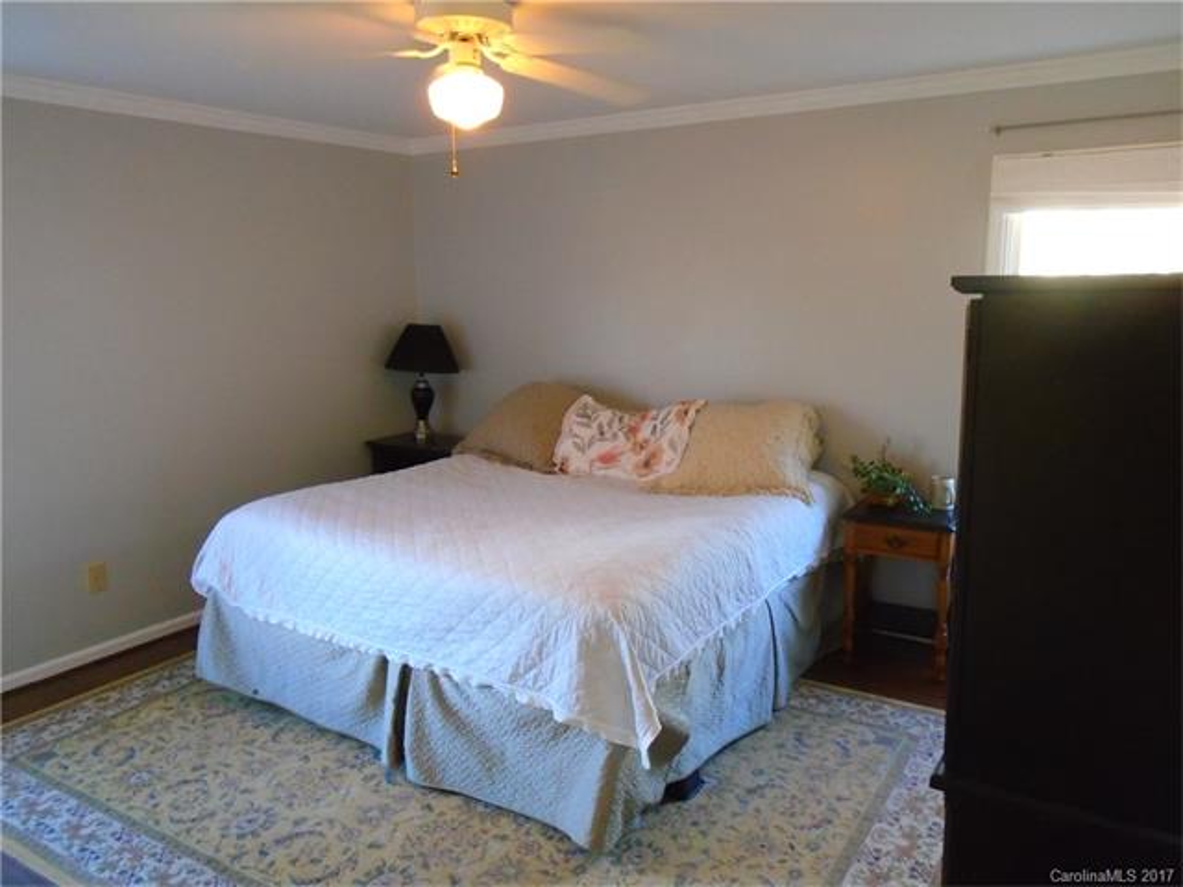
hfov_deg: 67.3
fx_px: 889
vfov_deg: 53.1
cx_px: 592
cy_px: 444
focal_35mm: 26
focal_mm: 4.6
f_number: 3.2
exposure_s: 1/25
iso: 400
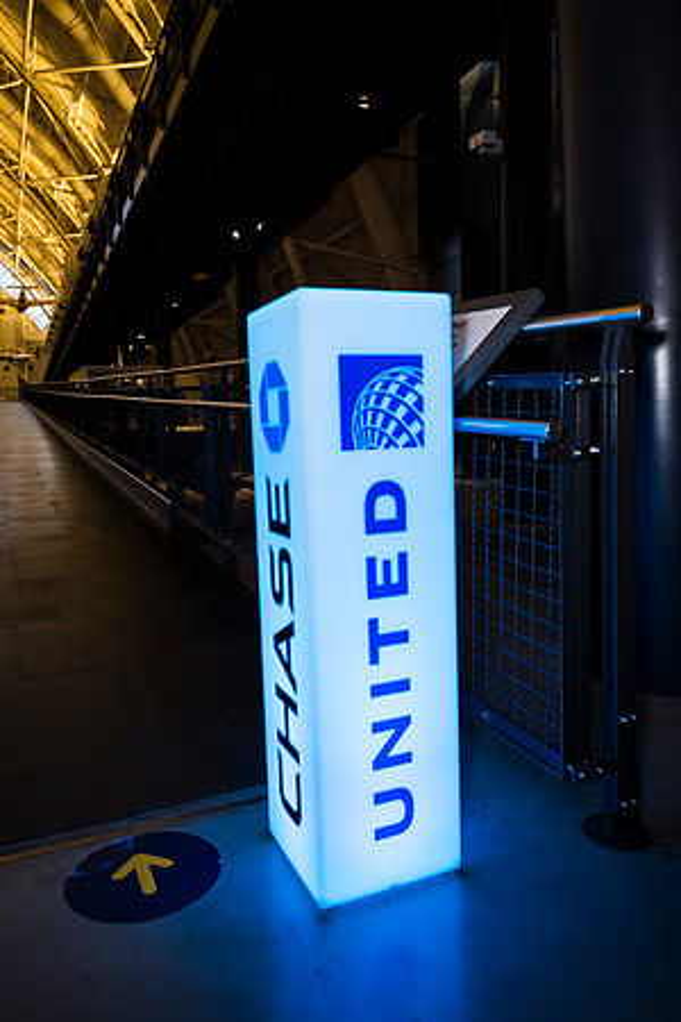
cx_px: 340
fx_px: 681
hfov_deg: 53.1
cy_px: 511
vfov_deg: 73.7
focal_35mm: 24
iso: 360
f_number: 2.2
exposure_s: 1/80
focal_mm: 16
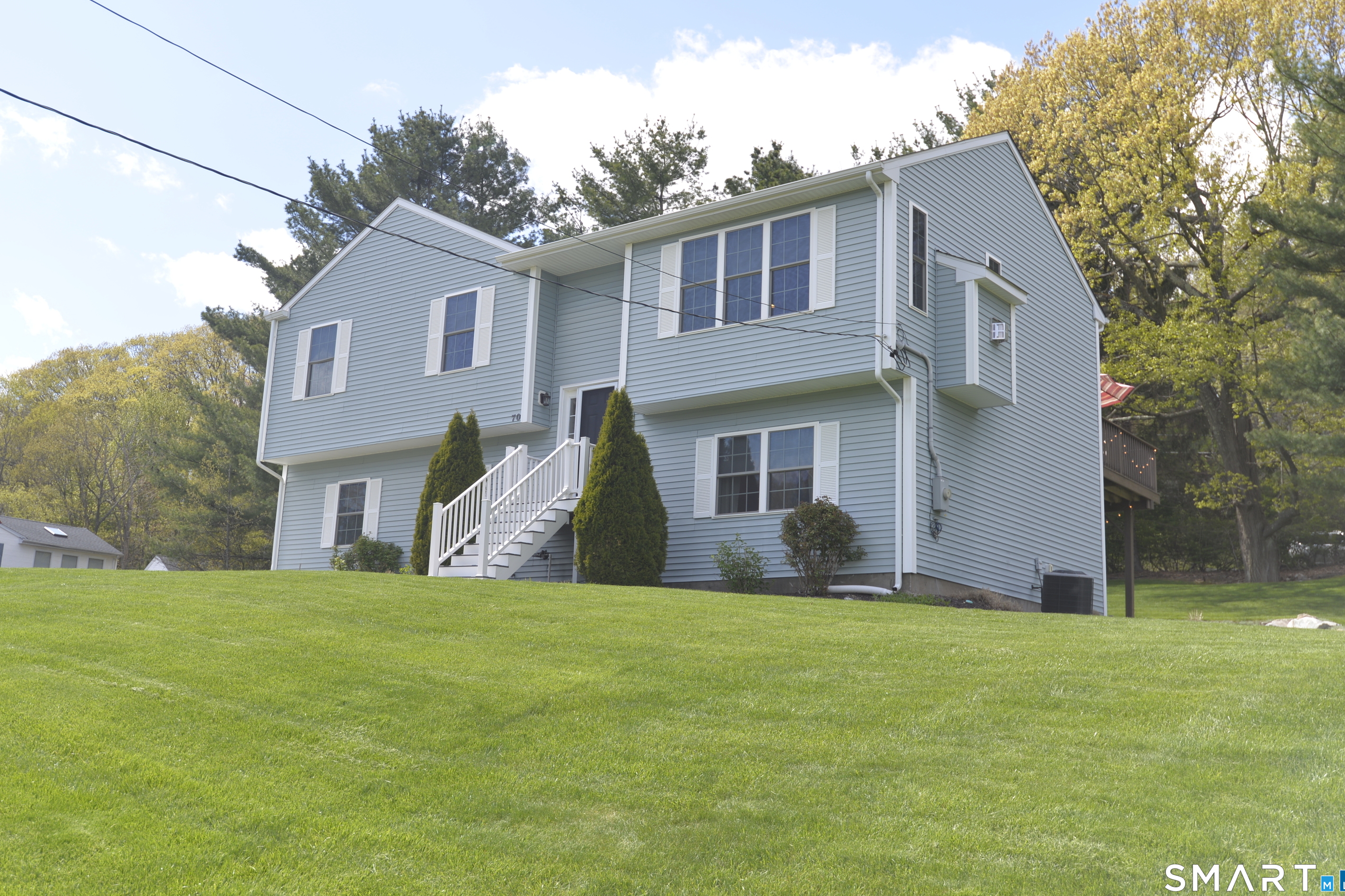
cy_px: 416
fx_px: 1420
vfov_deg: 35.0
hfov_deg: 50.7
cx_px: 652
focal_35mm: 38
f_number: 6.3
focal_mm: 35
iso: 100
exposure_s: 1/250
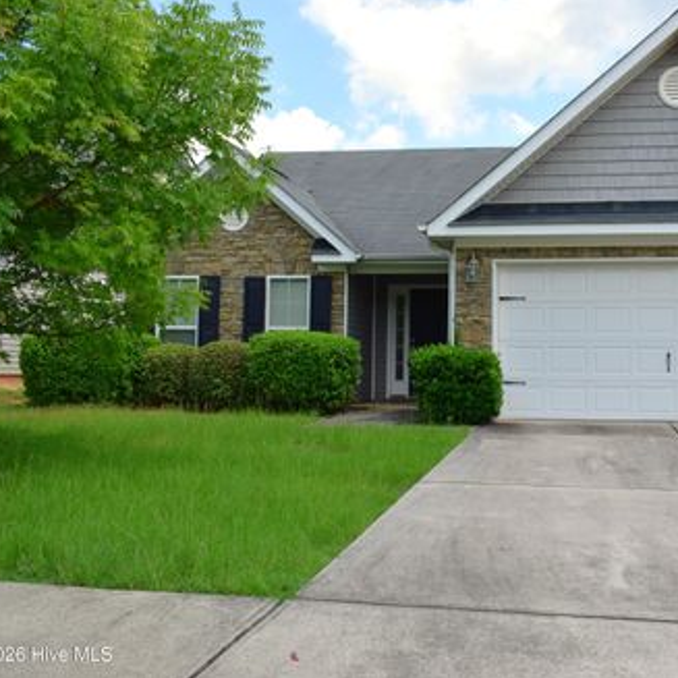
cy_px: 339
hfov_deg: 41.9
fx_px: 864
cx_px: 485
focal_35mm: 39
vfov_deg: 42.8
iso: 400
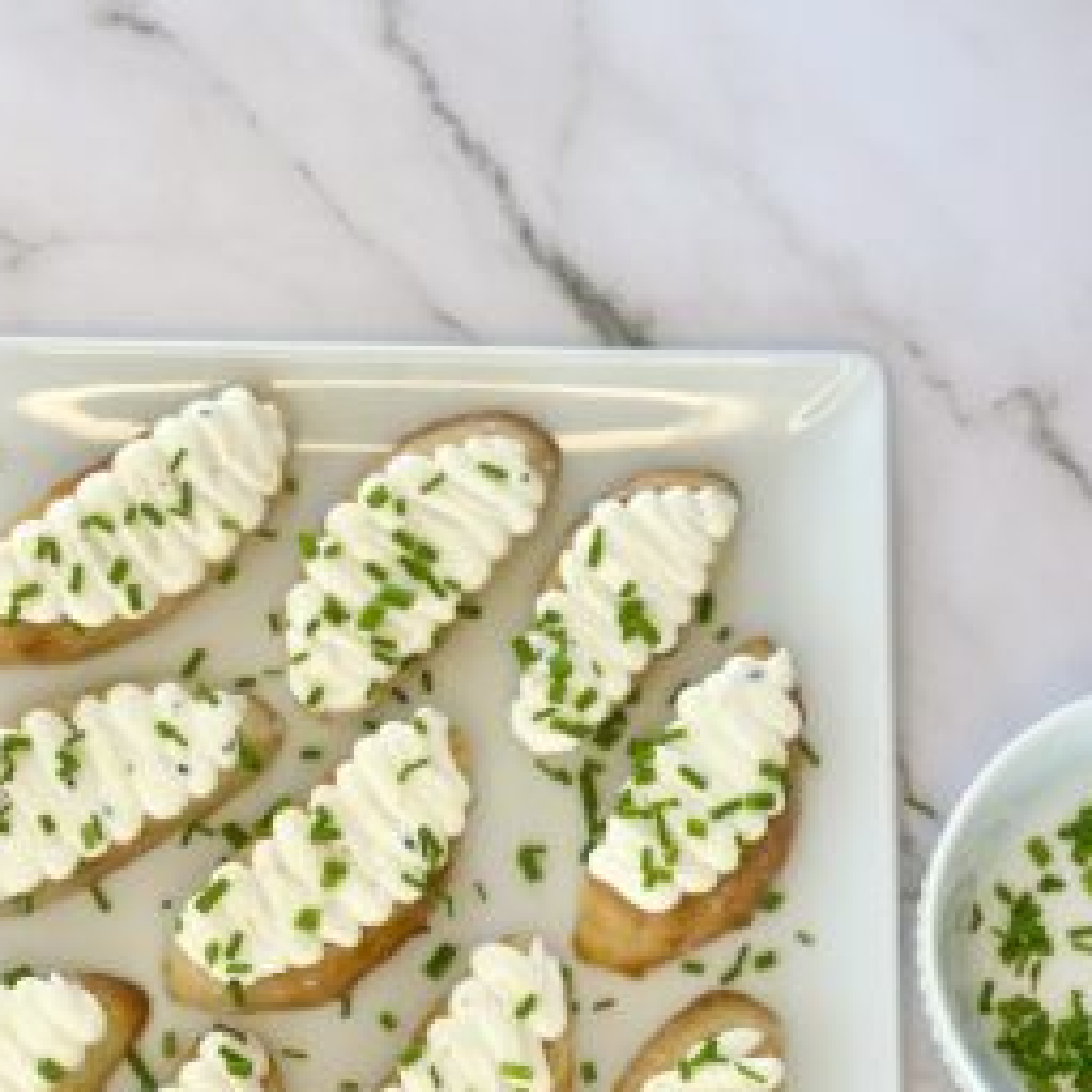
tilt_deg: -78.9
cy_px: 964
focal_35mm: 83
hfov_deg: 20.9
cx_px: 476
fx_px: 2962
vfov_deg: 20.5
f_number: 1.78
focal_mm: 6.86
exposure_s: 1/291
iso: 80
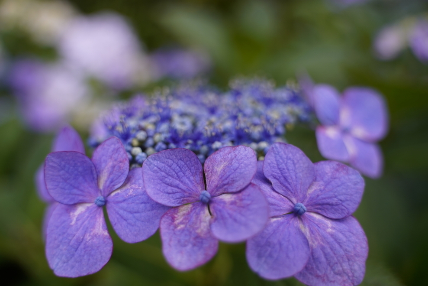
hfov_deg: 63.6
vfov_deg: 45.0
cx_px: 211
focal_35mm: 29
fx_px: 345
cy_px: 142
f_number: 2.8
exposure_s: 1/125
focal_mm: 28
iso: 250
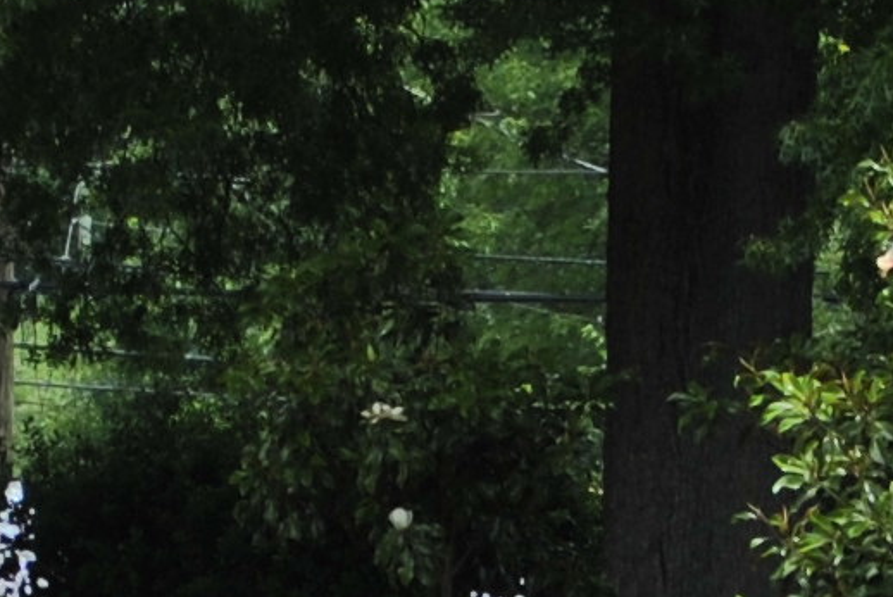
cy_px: 916
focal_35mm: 404
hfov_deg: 5.1
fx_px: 10027
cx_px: 262
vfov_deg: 3.4
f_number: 5.6
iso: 100
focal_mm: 36
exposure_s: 1/500
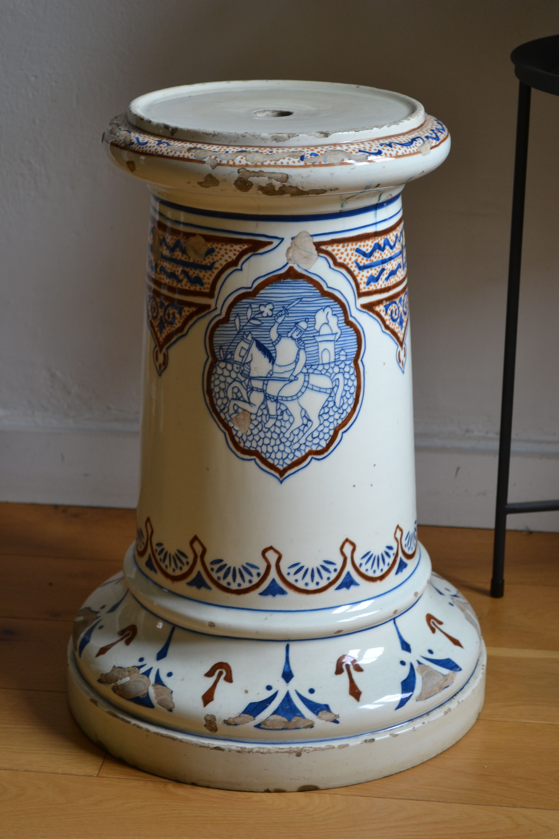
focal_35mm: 78
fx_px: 1817
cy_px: 420
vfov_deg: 26.0
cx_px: 280
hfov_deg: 17.5
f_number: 5.6
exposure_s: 1/30
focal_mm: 52
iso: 400
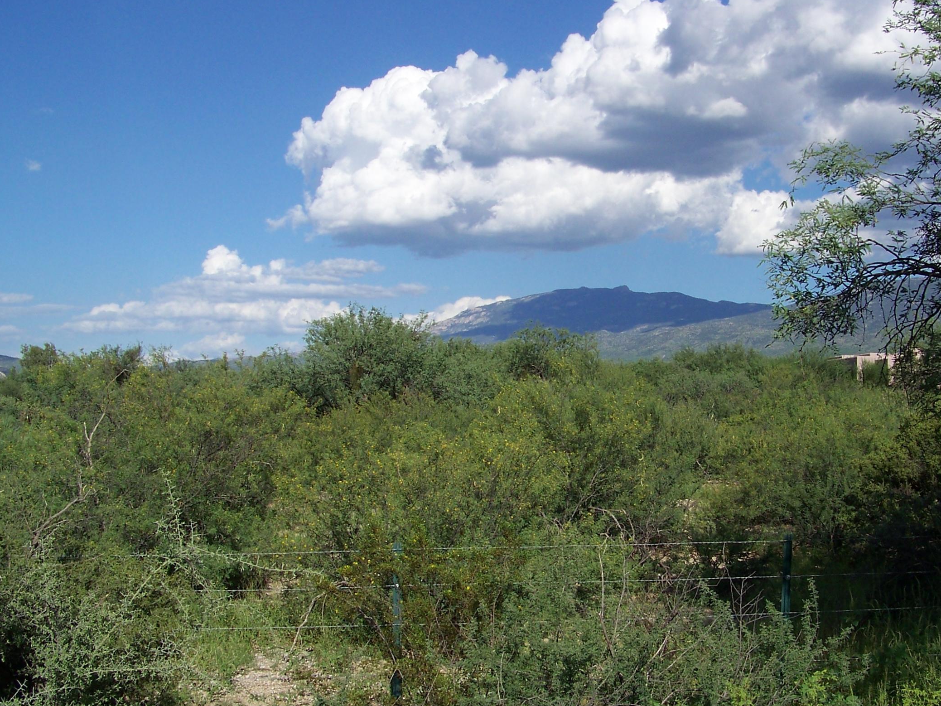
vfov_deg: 28.0
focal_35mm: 52
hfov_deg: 36.7
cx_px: 540
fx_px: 1414
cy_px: 368
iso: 64
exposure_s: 1/800
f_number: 4
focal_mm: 5.85
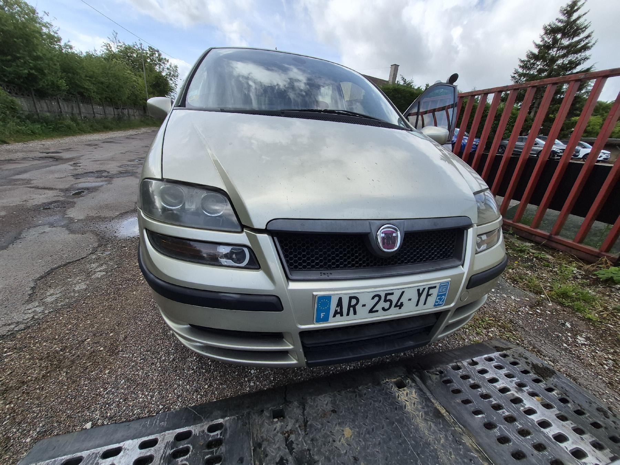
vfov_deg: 89.9
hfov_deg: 106.2
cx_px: 310
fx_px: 233
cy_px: 232
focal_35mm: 13
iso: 40
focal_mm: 1.74
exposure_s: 1/1667
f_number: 2.2
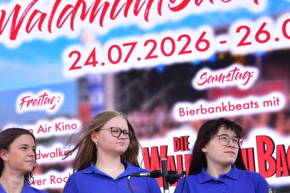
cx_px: -58
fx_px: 1047
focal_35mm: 130
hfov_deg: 15.2
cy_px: 180
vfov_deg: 10.5
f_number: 6.3
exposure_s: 1/160
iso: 200
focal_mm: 32
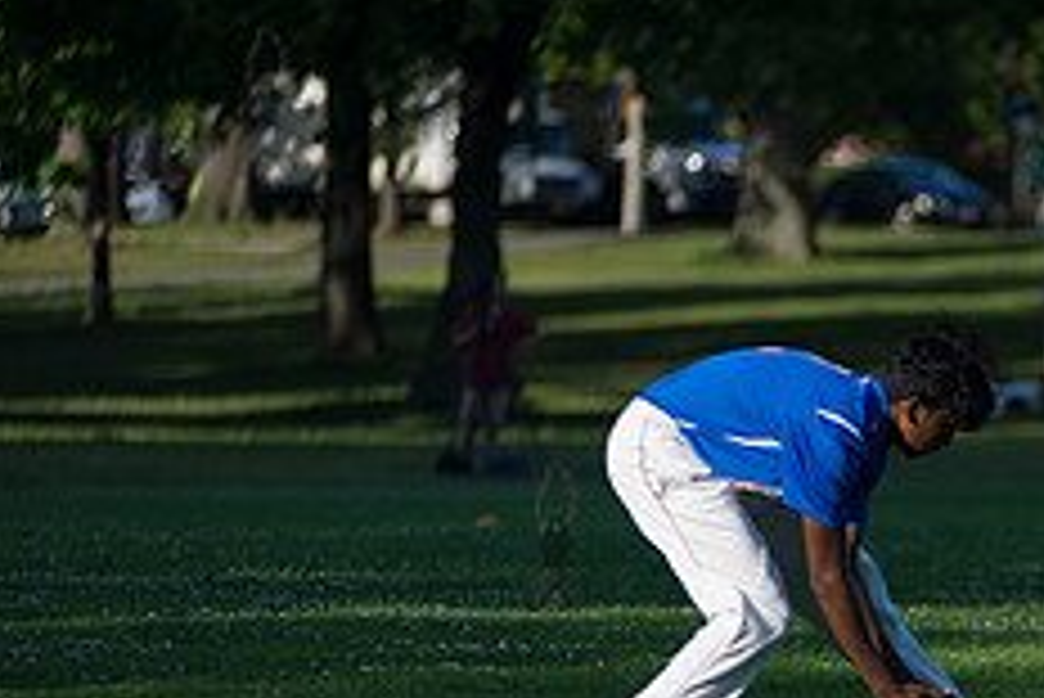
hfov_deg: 5.3
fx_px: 11230
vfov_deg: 3.6
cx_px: 1134
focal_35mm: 387
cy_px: 750
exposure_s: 1/3200
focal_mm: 155
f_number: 2.8
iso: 200
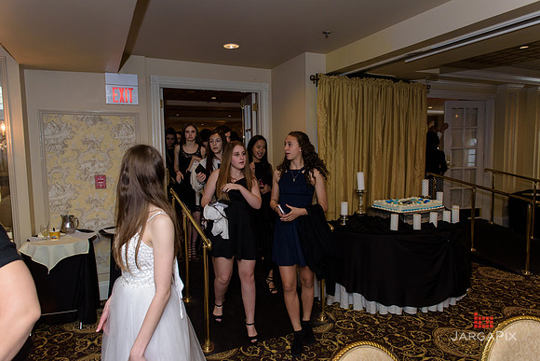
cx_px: 270
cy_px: 180
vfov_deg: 53.2
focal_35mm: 24
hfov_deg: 73.7
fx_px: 360
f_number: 4
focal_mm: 24
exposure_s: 1/125
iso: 1250
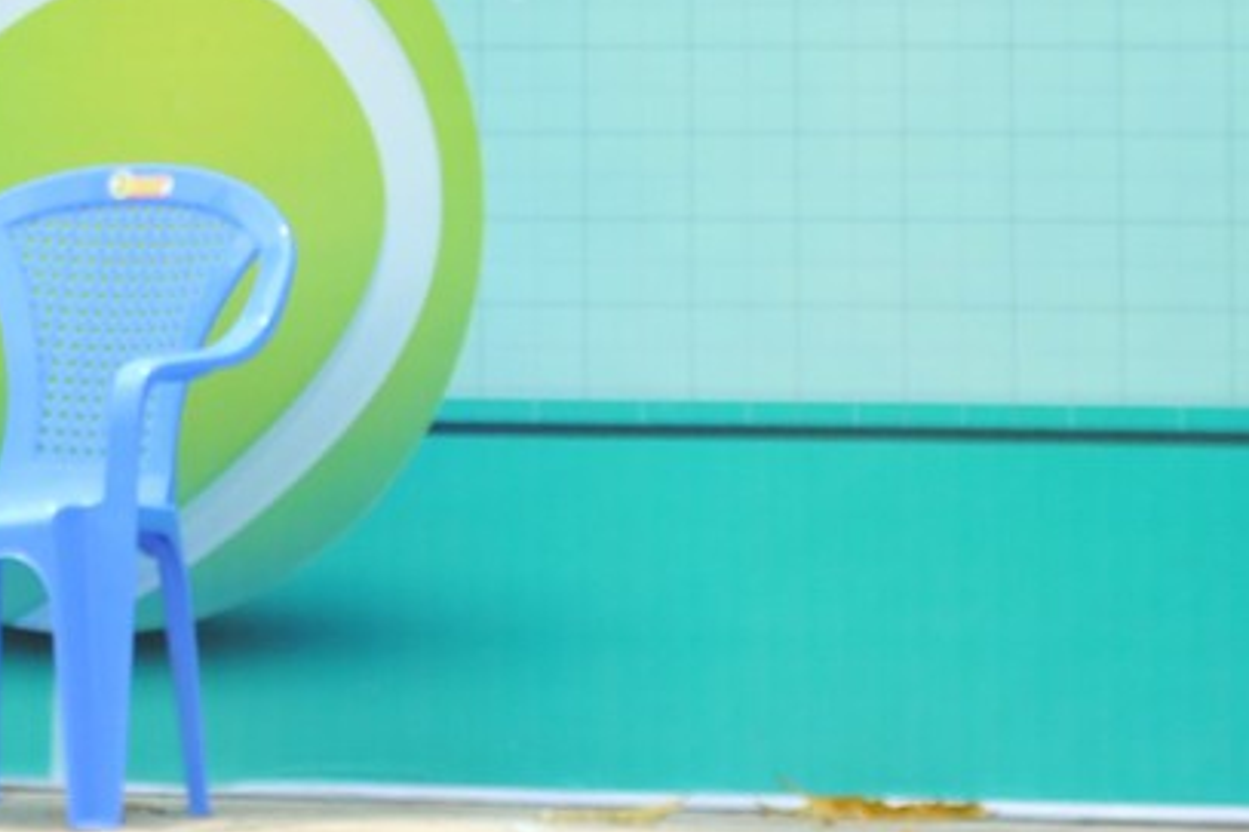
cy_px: -436
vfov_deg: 3.5
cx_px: -95
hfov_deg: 5.2
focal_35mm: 393
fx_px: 13629
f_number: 4
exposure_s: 1/1600
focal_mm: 80
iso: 400
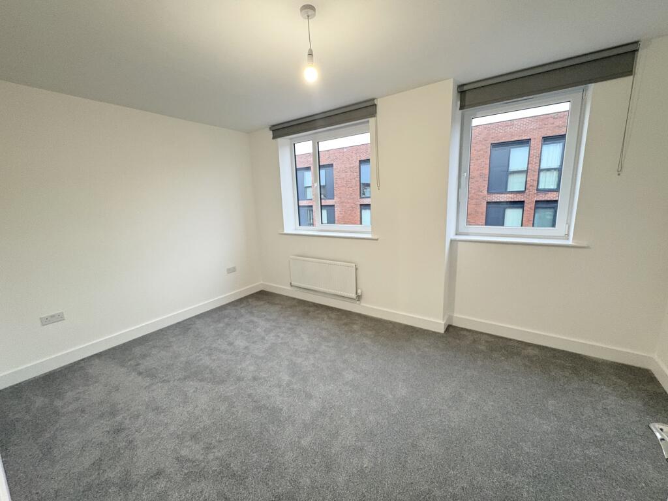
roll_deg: +2.6
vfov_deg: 85.7
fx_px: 270
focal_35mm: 14
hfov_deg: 102.1
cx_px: 334
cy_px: 250
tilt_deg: -11.2
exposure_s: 1/60
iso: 640
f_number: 2.2
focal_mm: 2.22
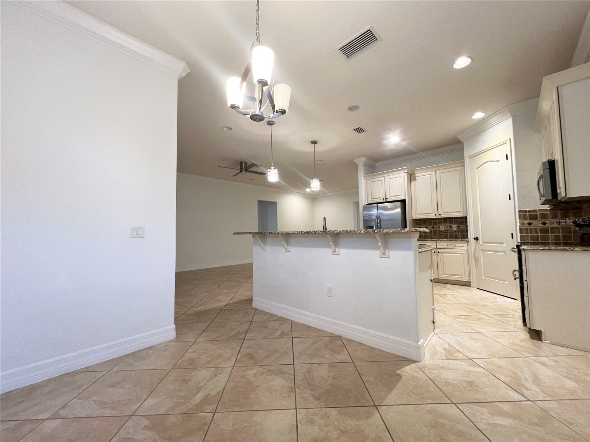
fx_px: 222
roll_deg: +1.0
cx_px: 295
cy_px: 221
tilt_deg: +2.4
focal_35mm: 13
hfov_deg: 106.2
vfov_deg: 89.9
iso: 200
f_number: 1.8
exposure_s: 1/60
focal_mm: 1.57
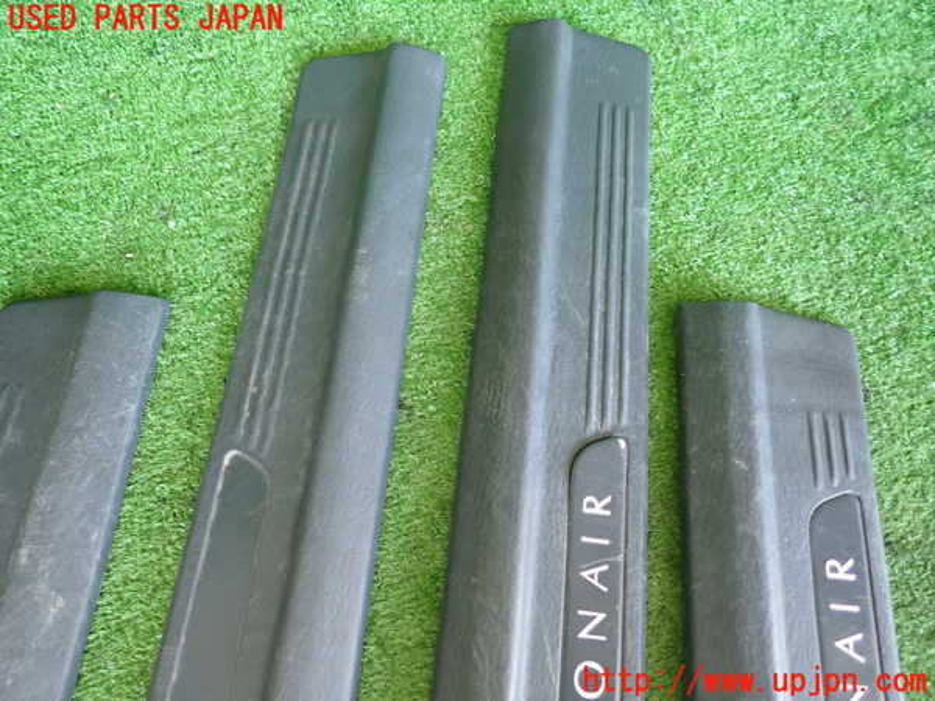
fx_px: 675
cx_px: 468
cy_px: 350
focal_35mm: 25
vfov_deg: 54.9
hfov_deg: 69.4
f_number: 2
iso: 200
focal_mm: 4.5
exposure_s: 1/30
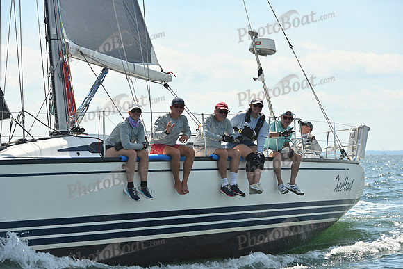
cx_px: 202
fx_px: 1512
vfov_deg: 10.2
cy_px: 134
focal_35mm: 135
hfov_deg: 15.2
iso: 250
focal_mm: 135
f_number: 8
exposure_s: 1/1250
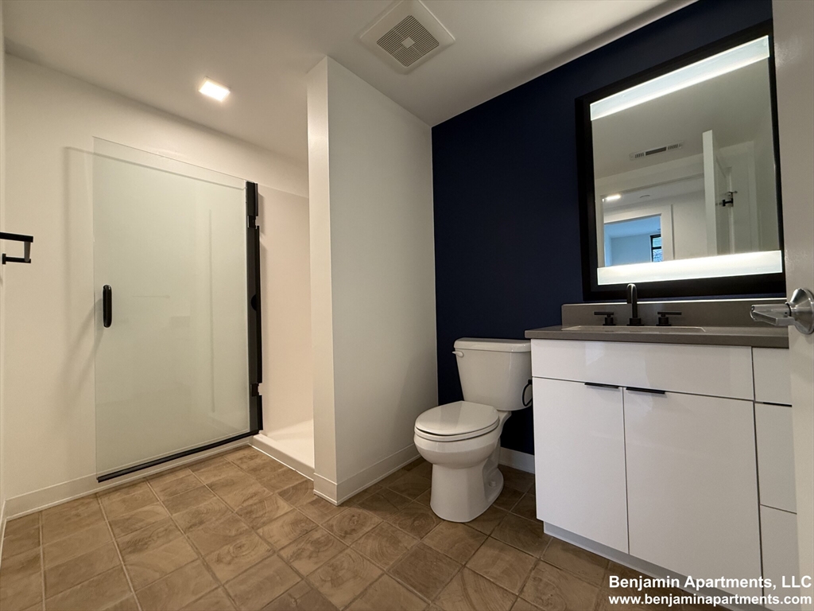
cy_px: 306
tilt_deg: +0.7
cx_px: 407
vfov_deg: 85.7
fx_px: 329
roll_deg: +1.6
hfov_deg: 102.1
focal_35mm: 14
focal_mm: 2.22
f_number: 2.2
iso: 250
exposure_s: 1/60
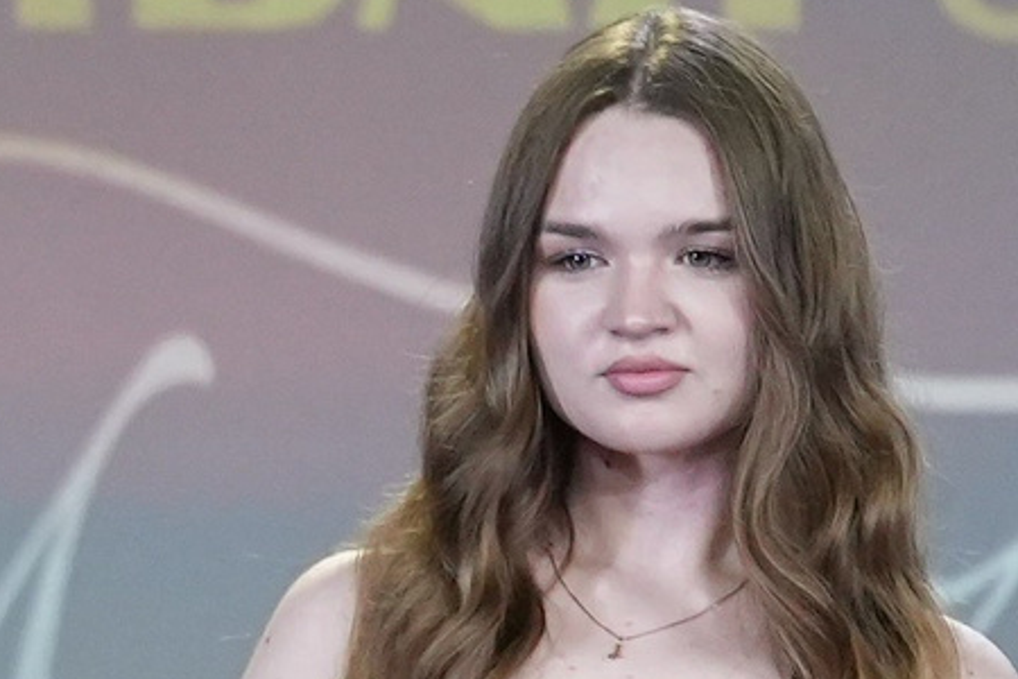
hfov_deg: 1.9
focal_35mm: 1092
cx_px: 204
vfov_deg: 1.3
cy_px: 1499
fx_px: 30877
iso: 2000
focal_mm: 128
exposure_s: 1/250
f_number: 2.8
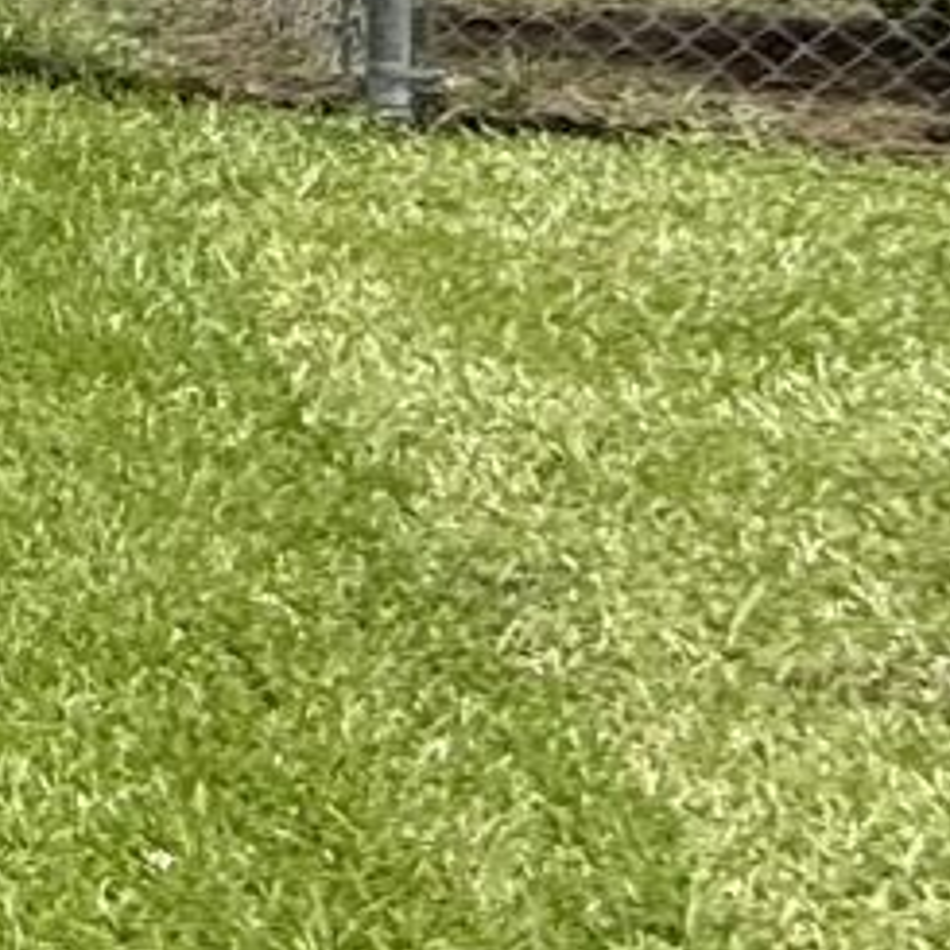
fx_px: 3136
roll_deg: +2.5
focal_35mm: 101
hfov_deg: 9.3
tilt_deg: +0.7
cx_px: -2462
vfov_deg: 15.6
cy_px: -566
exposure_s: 1/1235
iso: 64
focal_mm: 2.22
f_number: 2.2
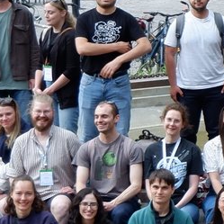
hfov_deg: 8.1
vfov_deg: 8.5
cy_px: 121
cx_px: 475
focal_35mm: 205
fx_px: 1501
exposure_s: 1/125
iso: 250
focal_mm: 20.3
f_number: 4.2
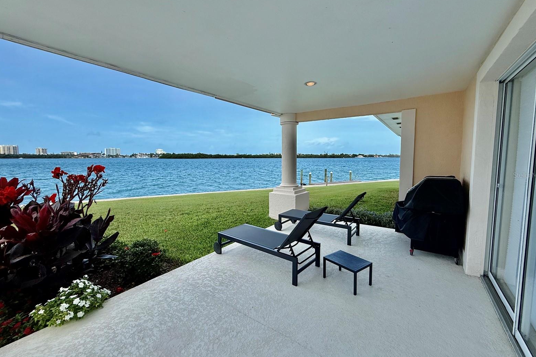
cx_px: 270
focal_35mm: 15
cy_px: 175
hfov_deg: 100.4
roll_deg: +0.7
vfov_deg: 77.3
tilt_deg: -5.1
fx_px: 223
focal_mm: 2.22
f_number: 2.2
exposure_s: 1/1464
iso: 50
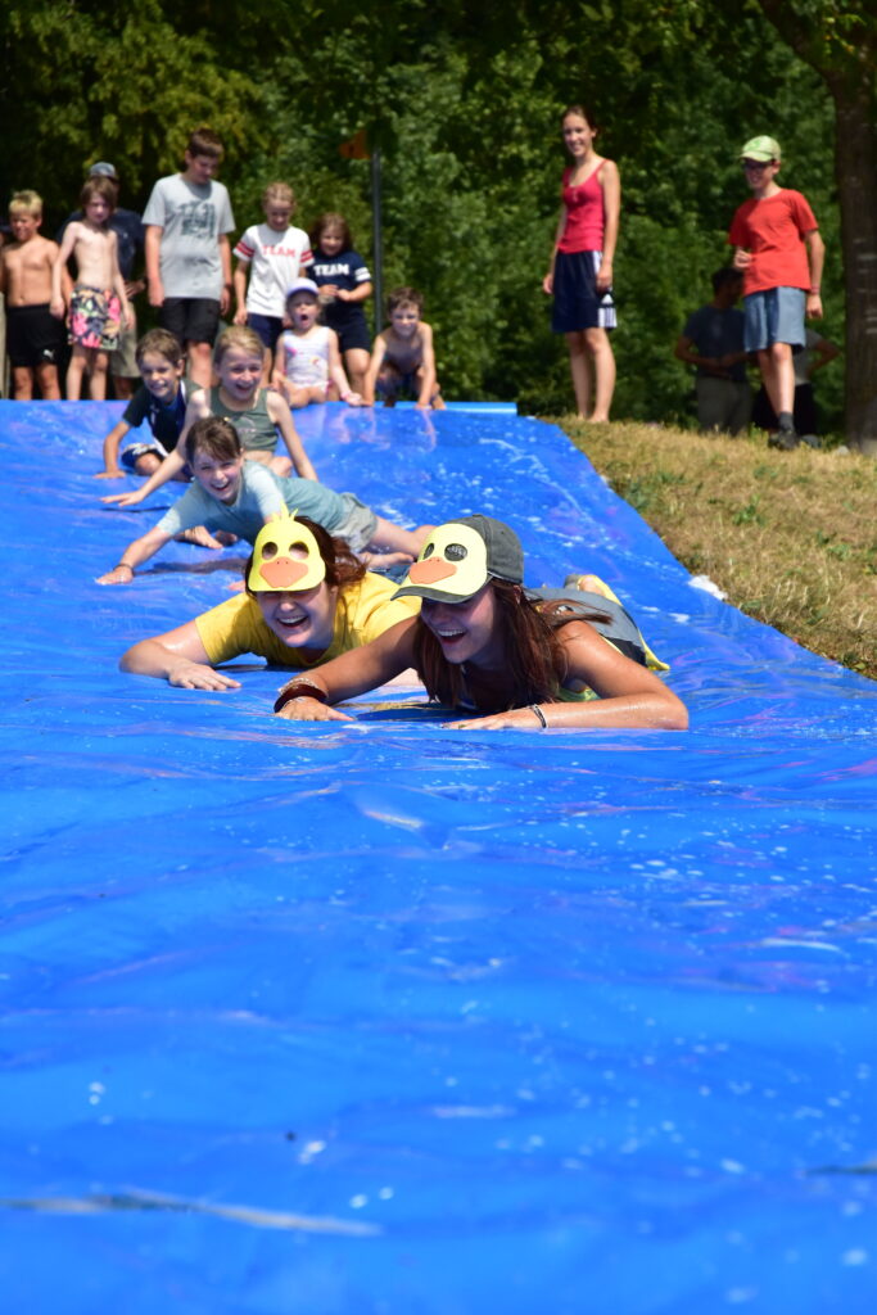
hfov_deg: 15.2
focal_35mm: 90
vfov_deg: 22.6
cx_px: 438
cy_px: 658
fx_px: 3287
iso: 640
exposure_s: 1/4000
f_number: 5.6
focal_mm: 60
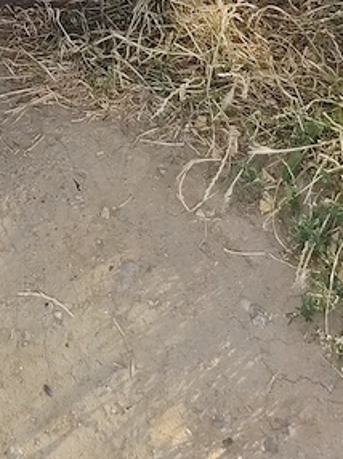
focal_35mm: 112
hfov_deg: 12.8
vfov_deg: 13.8
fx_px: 1482
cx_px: -85
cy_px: -565
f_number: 1.75
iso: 100
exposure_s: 1/120
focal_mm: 5.25
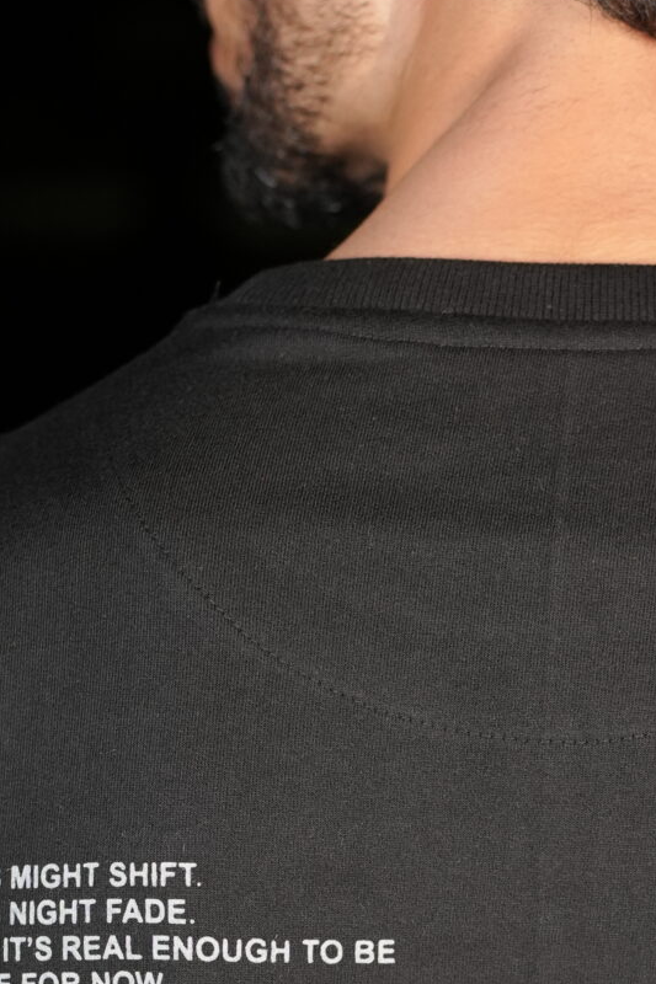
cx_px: 655
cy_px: 1143
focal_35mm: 112
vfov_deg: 17.5
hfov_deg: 12.1
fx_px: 3062
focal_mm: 35
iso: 500
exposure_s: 1/160
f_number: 2.2
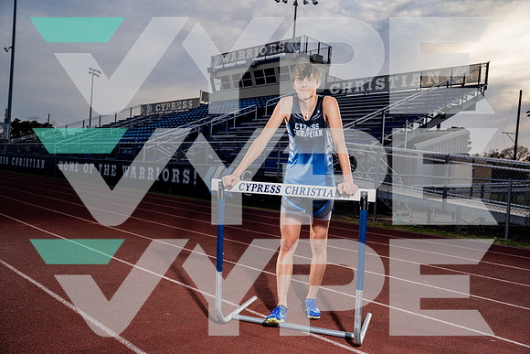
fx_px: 471
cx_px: 265
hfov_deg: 58.7
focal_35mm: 32
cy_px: 177
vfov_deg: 41.1
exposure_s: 1/250
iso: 100
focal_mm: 32
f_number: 4
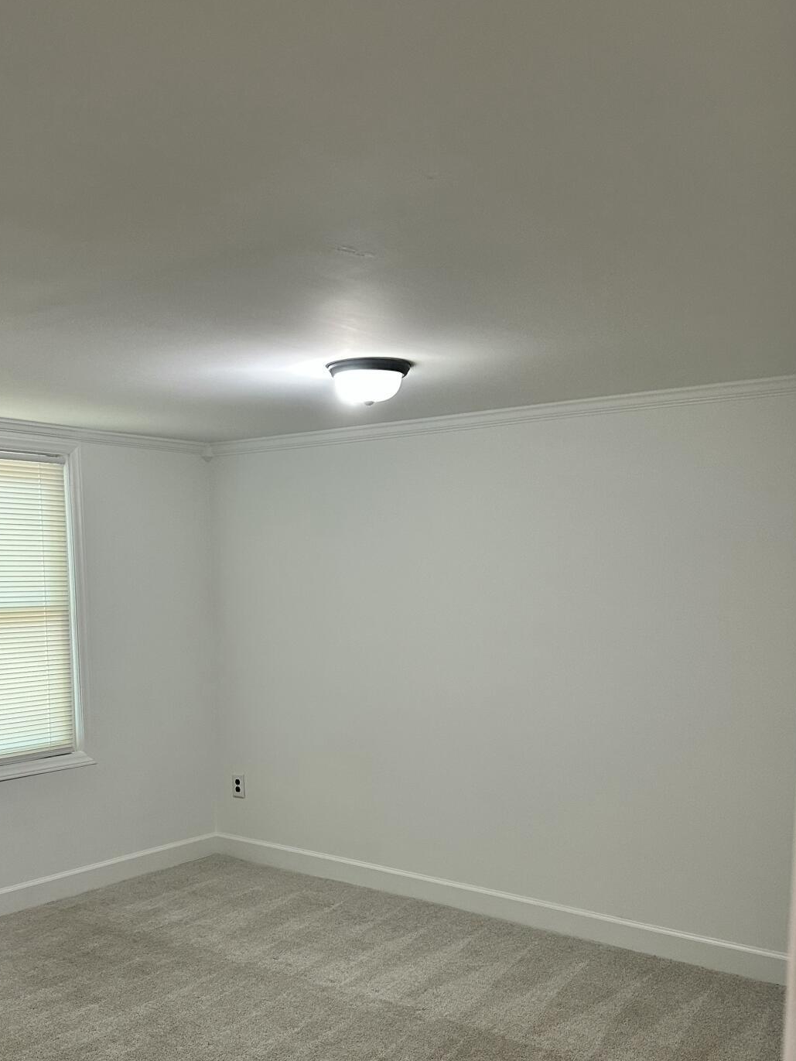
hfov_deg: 40.6
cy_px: 720
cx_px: 333
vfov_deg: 51.5
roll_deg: -0.7
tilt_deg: -8.2
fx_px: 1073
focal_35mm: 35
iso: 400
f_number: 1.78
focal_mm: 6.86
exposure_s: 1/60
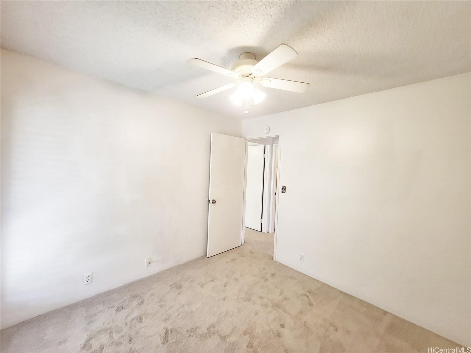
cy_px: 176
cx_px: 236
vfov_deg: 89.9
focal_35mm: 13
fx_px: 177
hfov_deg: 106.2
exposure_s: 1/60
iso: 100
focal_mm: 1.74
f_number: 2.2
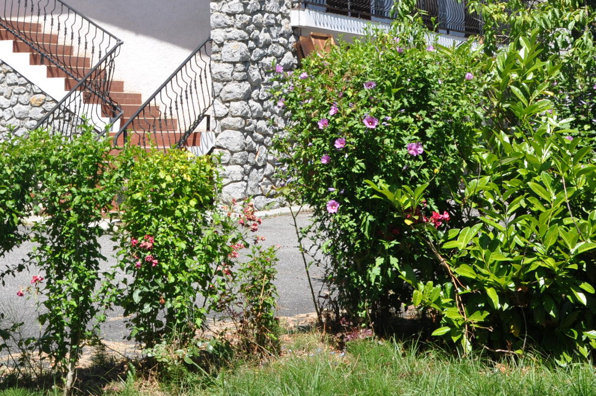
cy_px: -13
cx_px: 107
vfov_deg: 17.4
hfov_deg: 26.1
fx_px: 1257
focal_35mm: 76
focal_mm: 24
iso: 200
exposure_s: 1/320
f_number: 9
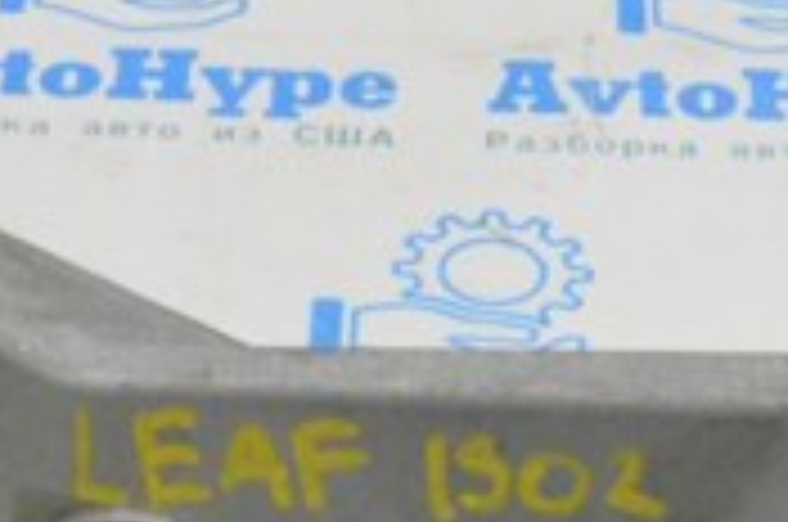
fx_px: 3365
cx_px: 594
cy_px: 623
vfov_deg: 8.8
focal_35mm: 154
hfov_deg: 13.3
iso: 6400
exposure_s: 1/20
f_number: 20
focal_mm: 28
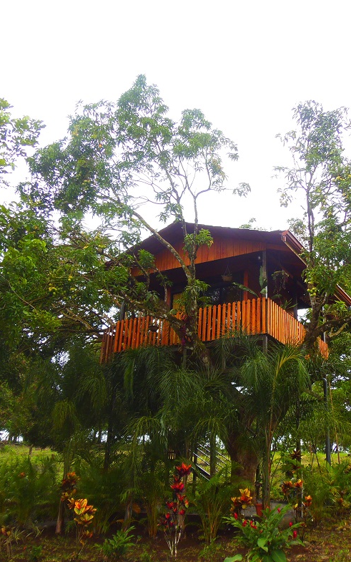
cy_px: 280
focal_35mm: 35
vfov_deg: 55.3
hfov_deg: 36.2
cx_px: 212
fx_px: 535
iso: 64
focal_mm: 4.3
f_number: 2.9
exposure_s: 1/320
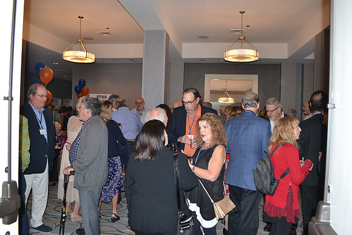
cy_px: 118
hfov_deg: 67.4
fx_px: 264
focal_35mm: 27
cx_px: 176
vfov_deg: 48.0
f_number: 3.5
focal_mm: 18
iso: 400
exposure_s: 1/60
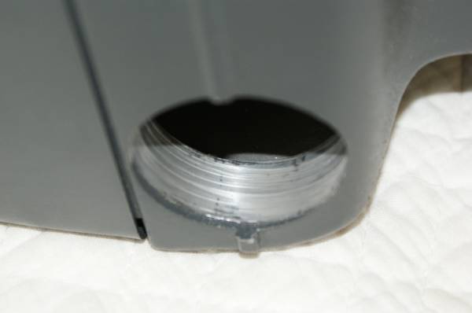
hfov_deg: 19.5
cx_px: 236
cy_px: 156
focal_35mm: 105
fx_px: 1374
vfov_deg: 13.0
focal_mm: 70
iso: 400
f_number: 5.6
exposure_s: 1/125
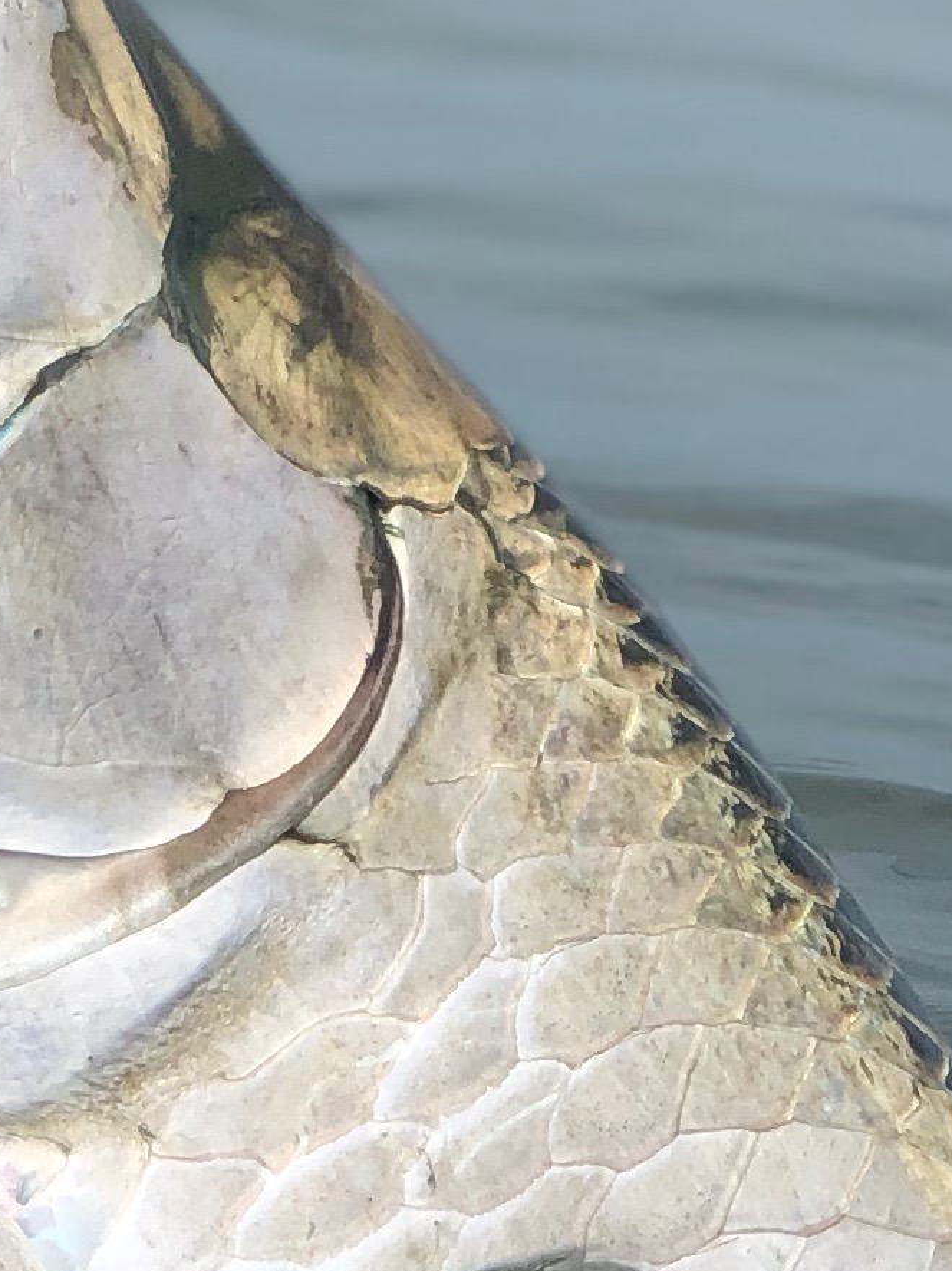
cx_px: 564
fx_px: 8697
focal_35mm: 237
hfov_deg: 6.3
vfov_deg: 8.3
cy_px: -259
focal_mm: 6
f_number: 2.4
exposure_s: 1/1736
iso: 16
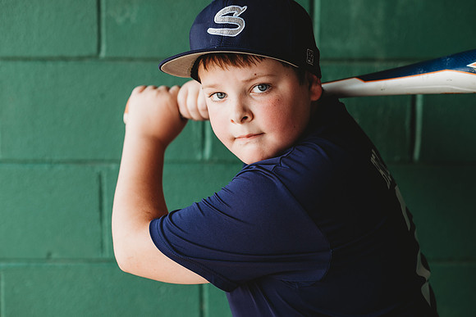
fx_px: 1124
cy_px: 158
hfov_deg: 23.9
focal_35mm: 85
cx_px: 238
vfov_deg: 16.1
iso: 100
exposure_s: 1/80
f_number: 2.8
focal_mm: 85
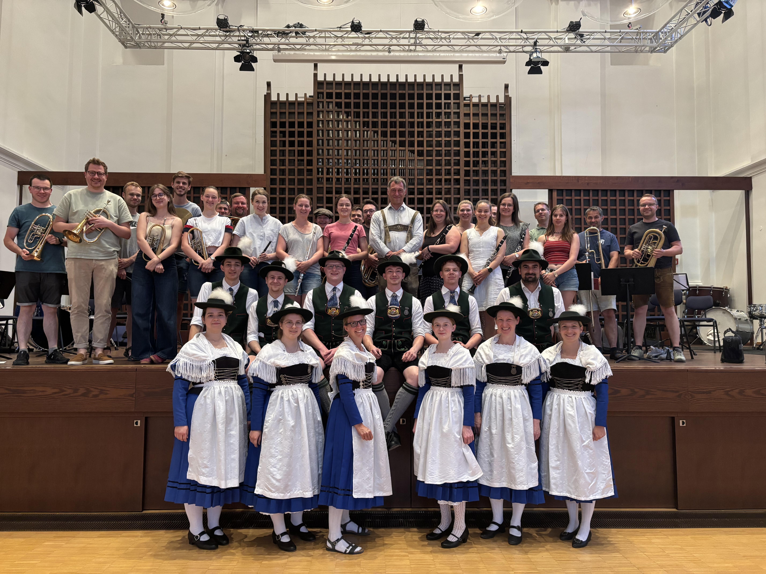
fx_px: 575
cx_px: 383
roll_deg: -0.2
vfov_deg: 53.1
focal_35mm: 26
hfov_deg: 67.3
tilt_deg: +3.9
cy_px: 287
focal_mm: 5.96
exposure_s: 1/33
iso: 400
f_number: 1.6
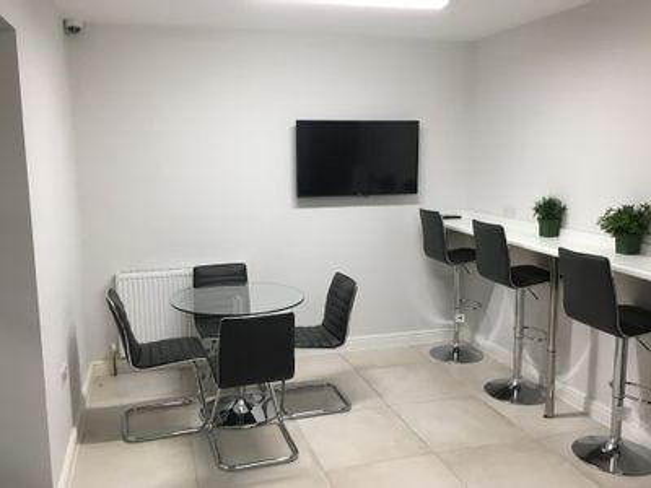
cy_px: 244
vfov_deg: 48.2
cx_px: 326
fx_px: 545
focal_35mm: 29
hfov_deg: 61.7
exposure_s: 1/33
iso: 40
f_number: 2.2
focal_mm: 4.15
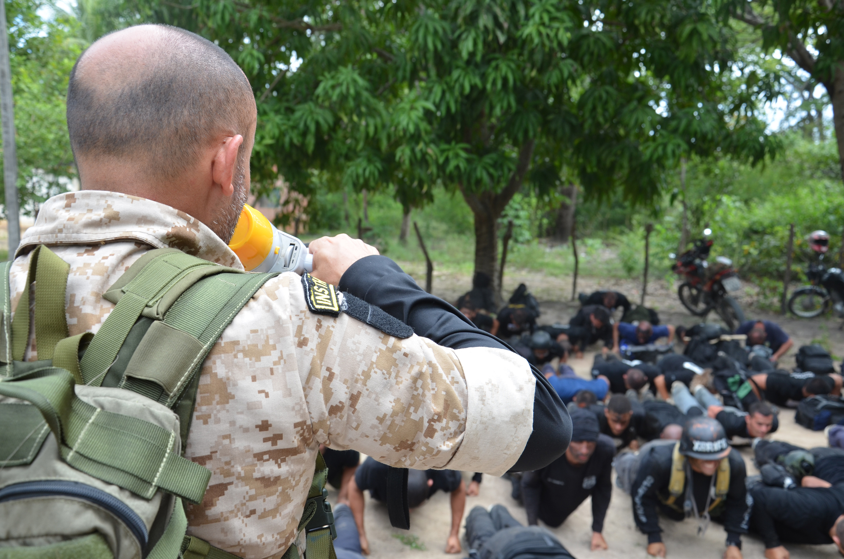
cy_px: 280
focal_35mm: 36
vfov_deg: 36.7
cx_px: 422
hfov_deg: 53.2
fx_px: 842
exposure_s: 1/160
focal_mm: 24
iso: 200
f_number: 6.3
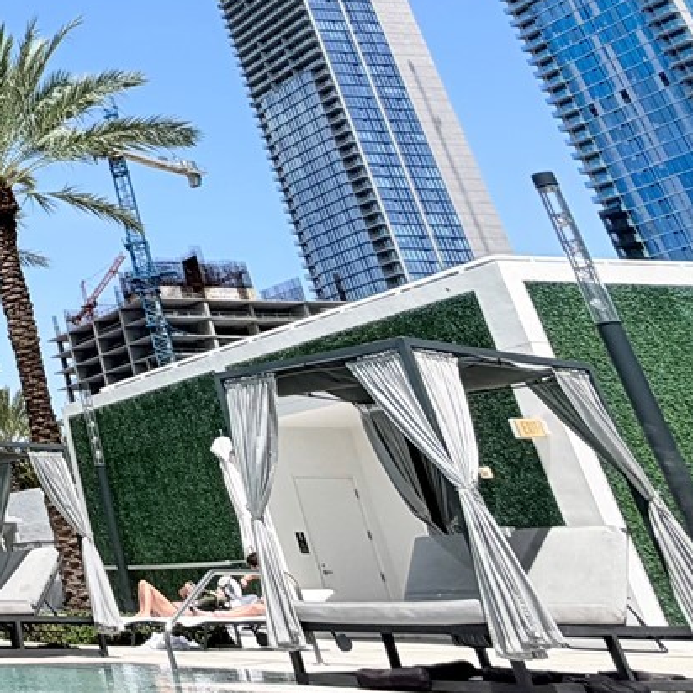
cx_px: -434
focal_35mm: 48
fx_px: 1087
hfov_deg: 24.3
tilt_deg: +28.6
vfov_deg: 32.8
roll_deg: -1.7
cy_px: 19
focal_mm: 2.22
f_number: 2.2
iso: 20
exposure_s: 1/789
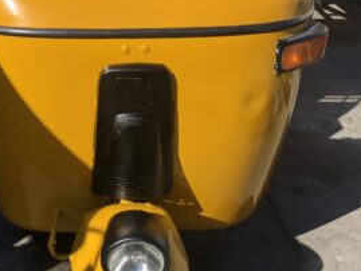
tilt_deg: -30.0
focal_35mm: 52
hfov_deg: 36.3
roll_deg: -3.7
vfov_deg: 28.0
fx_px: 543
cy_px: 159
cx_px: 113
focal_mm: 3.99
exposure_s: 1/1043
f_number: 1.8
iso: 20
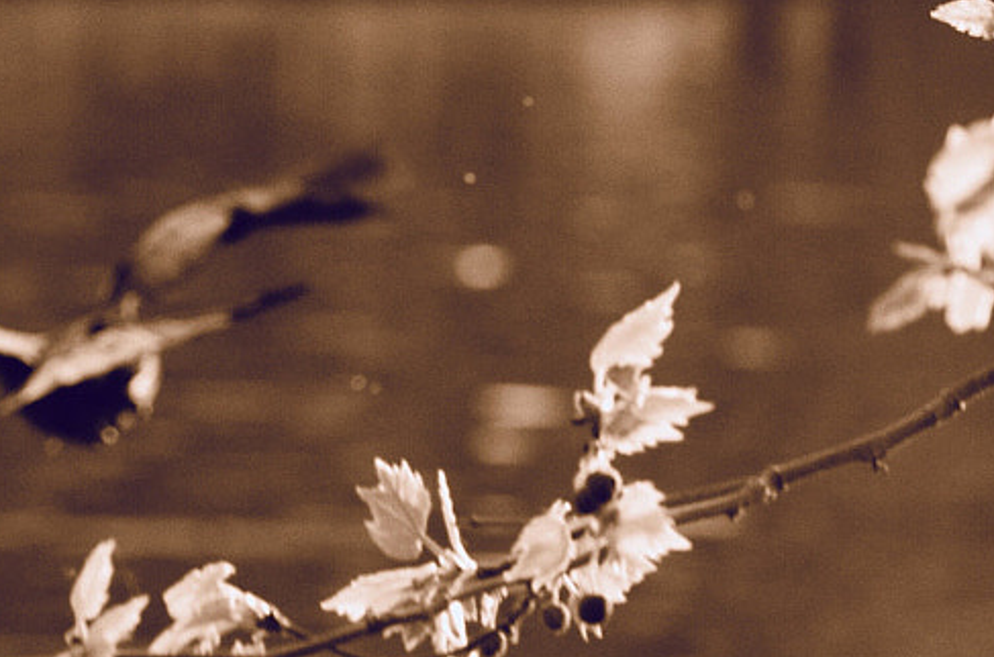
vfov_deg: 2.6
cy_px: -181
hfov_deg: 4.0
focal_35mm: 518
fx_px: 14256
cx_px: 200
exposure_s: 1/800
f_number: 3.5
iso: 640
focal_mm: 105
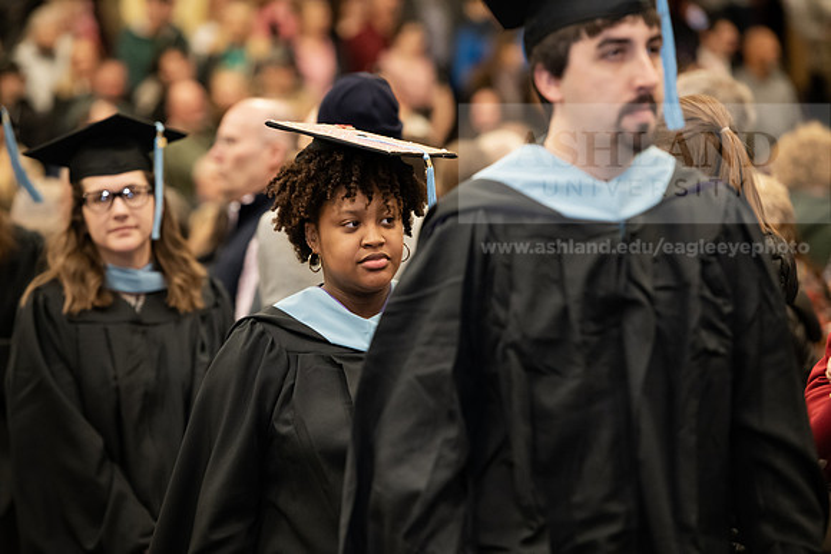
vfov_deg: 7.9
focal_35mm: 175
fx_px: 4040
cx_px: 416
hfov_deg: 11.7
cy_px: 277
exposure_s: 1/200
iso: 2500
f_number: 3.5
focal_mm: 175
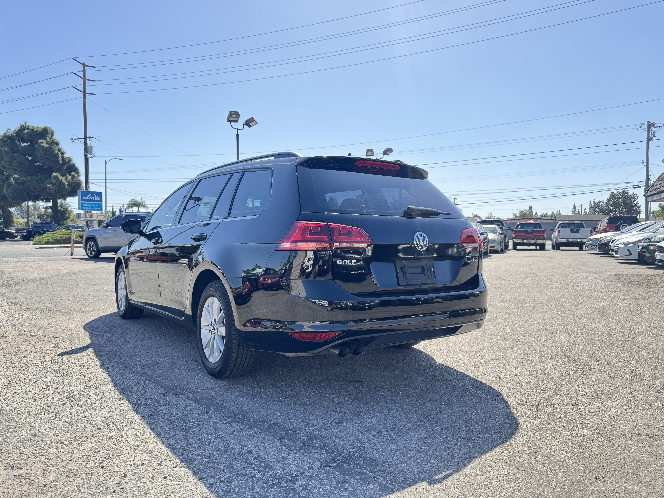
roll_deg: -0.6
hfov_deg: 71.6
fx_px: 460
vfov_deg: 56.8
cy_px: 249
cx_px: 332
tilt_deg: -3.0
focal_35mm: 24
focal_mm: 6.76
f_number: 1.78
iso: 80
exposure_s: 1/1059
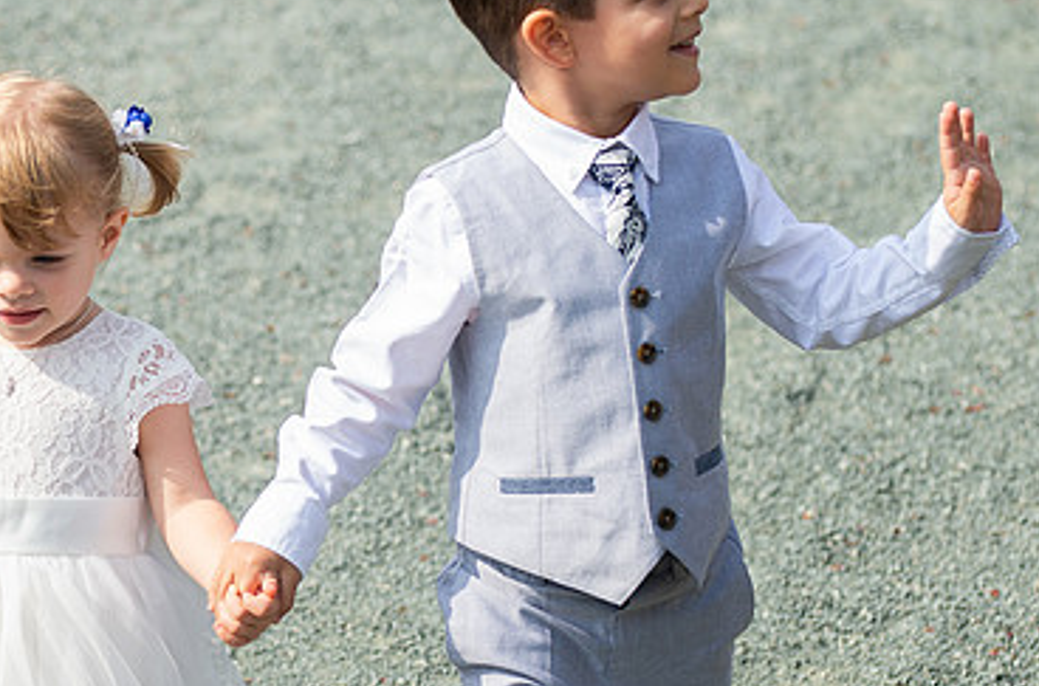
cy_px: 422
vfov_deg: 7.1
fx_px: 5496
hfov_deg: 10.7
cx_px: 61
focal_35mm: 191
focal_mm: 85
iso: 100
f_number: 3.2
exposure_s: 1/800
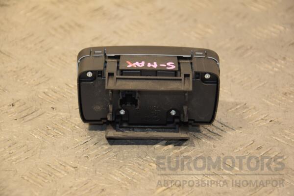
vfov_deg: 10.8
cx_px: 147
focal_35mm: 128
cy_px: 98
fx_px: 1041
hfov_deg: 16.1
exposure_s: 1/100
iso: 800
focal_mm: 85
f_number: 5.6
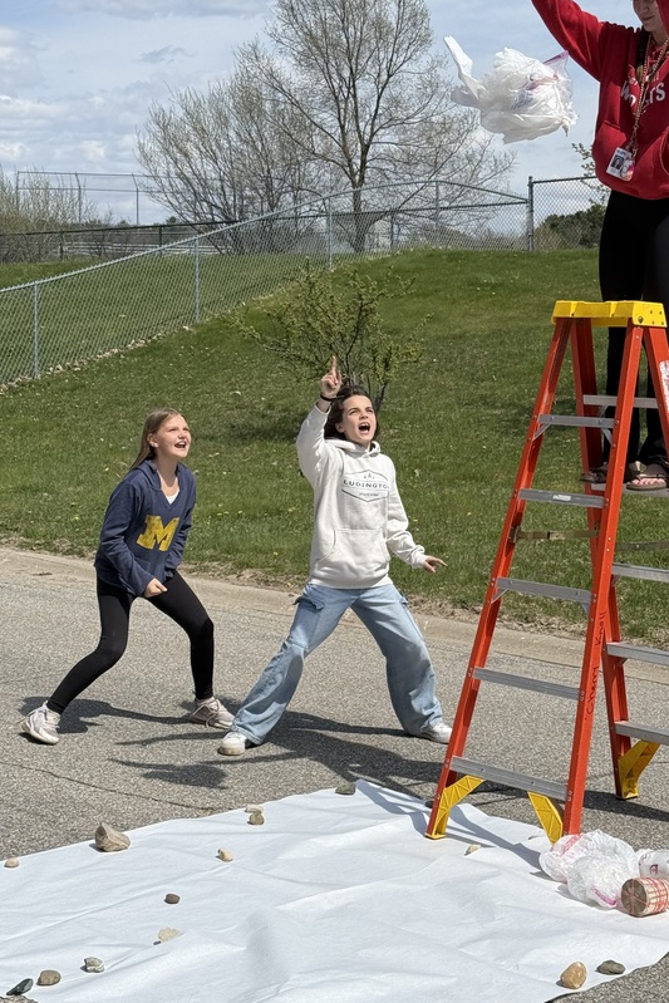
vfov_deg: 31.4
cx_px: 383
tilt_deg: -3.5
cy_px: 421
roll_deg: -0.4
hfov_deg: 21.2
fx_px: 1783
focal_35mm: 64
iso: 80
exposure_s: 1/7874
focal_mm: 6.76
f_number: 1.78
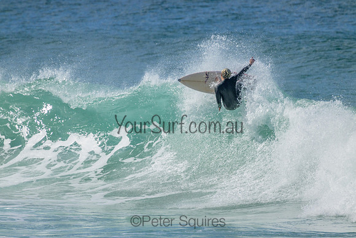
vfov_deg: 1.7
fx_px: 7913
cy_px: 119
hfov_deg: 2.6
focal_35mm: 800
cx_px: 178
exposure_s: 1/1600
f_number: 11
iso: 1100
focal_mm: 800
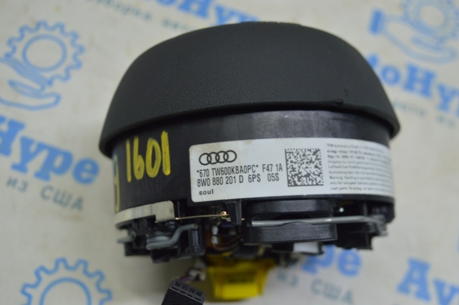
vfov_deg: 29.8
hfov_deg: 43.6
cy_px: 152
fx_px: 573
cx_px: 230
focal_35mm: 45
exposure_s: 1/40
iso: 400
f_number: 5.6
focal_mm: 30
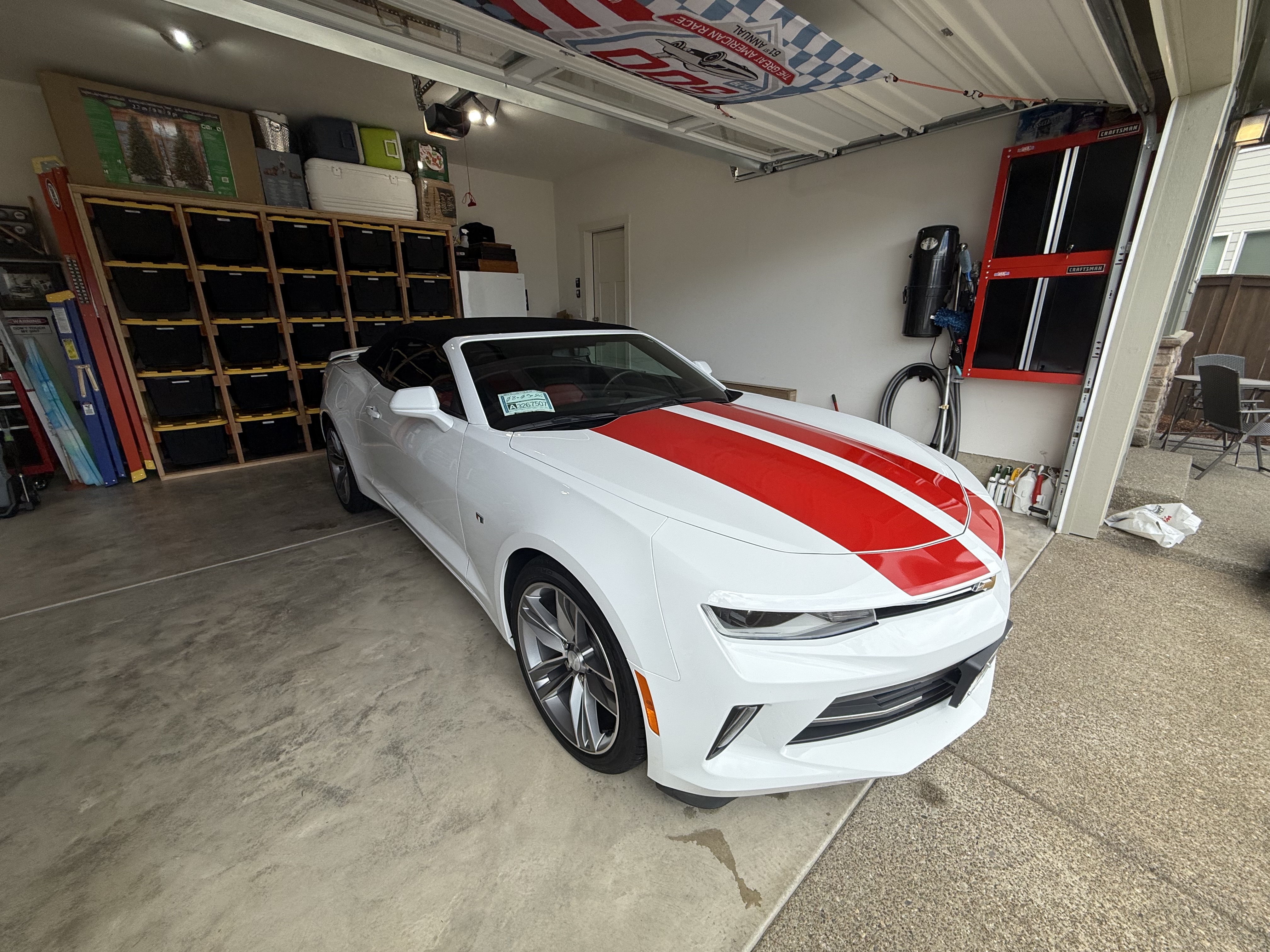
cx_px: 635
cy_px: 476
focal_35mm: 14
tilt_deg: -17.9
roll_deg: +0.9
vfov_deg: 85.7
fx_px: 514
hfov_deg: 102.1
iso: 50
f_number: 2.2
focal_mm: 2.22
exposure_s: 1/658
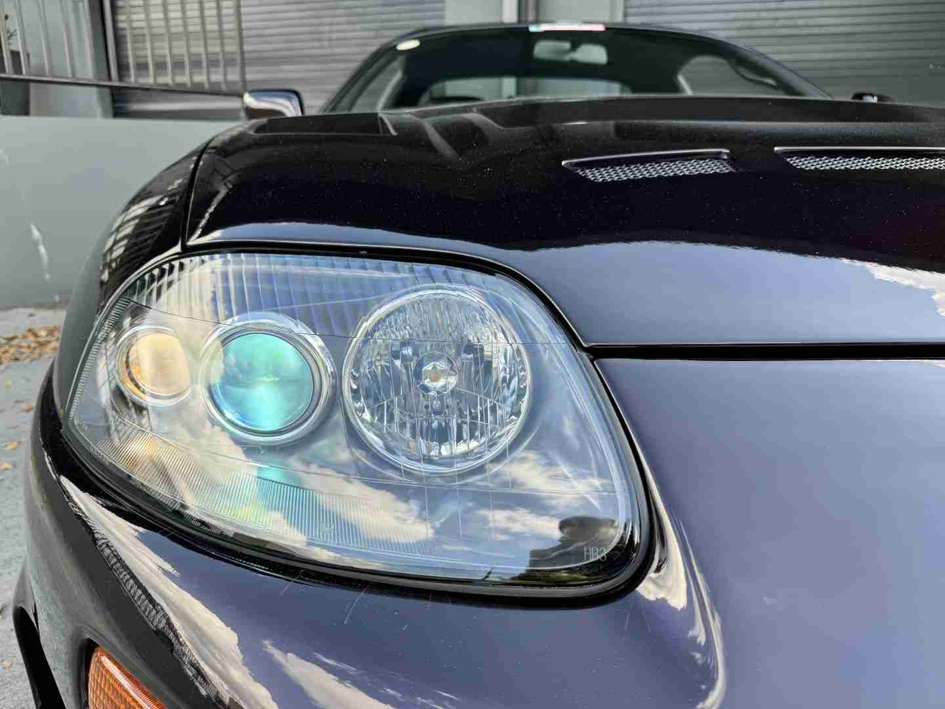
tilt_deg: -15.0
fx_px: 655
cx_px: 472
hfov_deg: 71.6
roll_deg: -0.7
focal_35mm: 24
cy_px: 354
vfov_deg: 56.8
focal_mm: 6.86
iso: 80
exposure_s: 1/506
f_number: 1.78
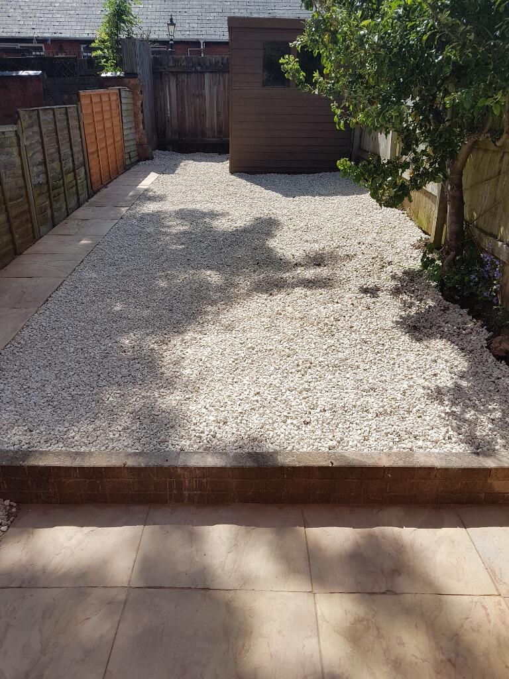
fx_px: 510
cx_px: 254
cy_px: 340
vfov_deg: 67.3
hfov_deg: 53.1
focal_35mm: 26
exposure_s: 1/2096
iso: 40
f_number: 1.7
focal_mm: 4.2
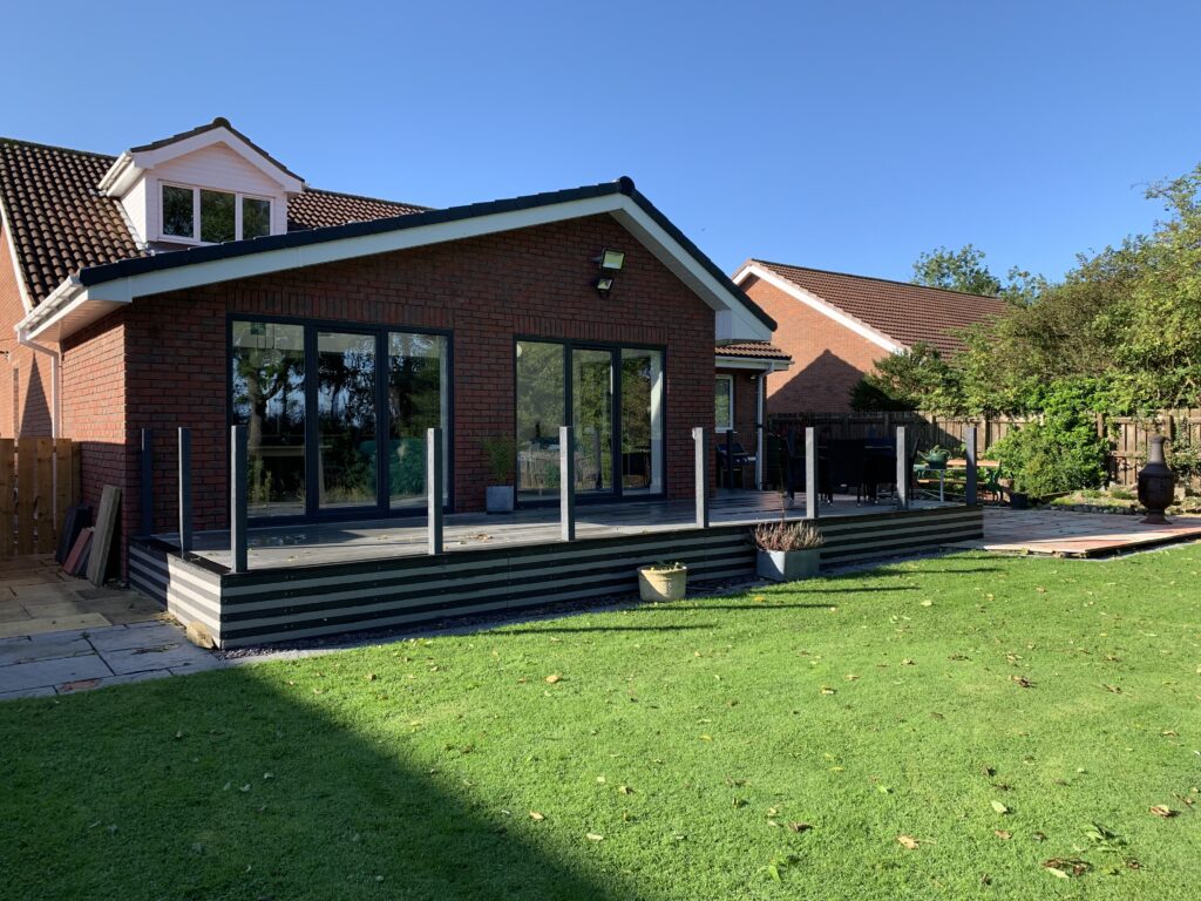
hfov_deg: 67.3
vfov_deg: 53.1
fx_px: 902
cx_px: 600
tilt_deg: +0.2
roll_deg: +1.2
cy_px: 450
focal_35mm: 26
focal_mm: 4.25
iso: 25
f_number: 1.8
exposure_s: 1/822
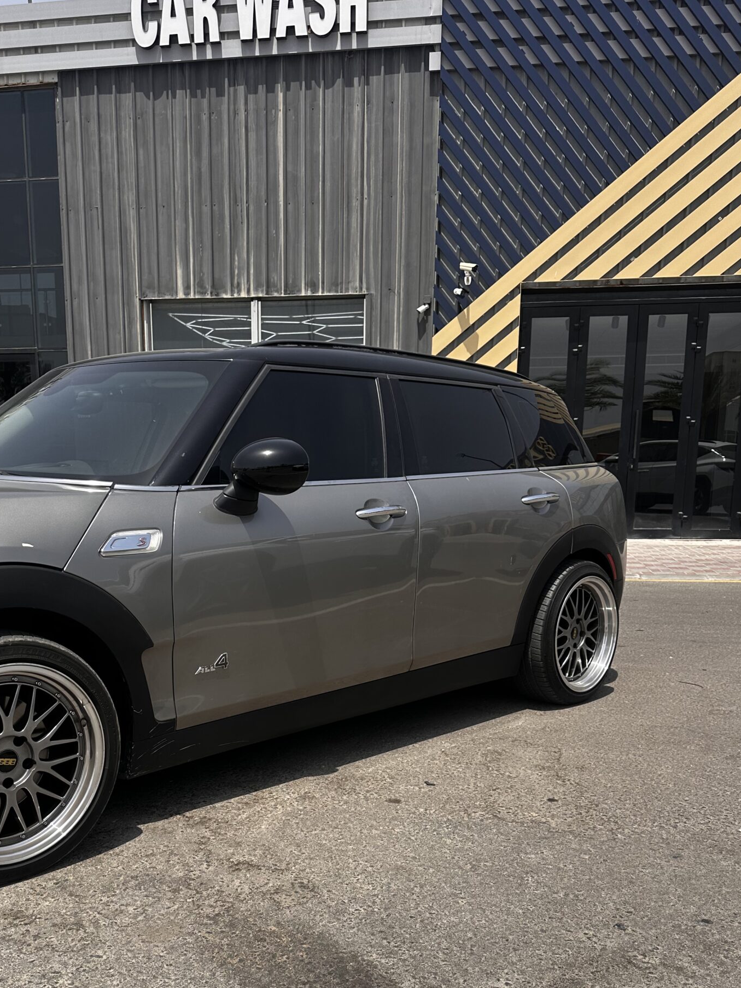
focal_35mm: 34
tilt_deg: -10.8
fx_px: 971
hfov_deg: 41.6
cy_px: 682
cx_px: 301
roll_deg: -1.3
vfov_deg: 52.6
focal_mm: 6.86
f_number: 1.78
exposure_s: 1/4016
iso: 80
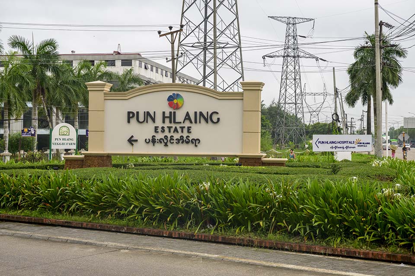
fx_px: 749
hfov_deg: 31.0
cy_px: 138
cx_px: 208
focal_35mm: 65
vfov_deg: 20.9
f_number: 8
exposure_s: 1/200
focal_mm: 65
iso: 1250
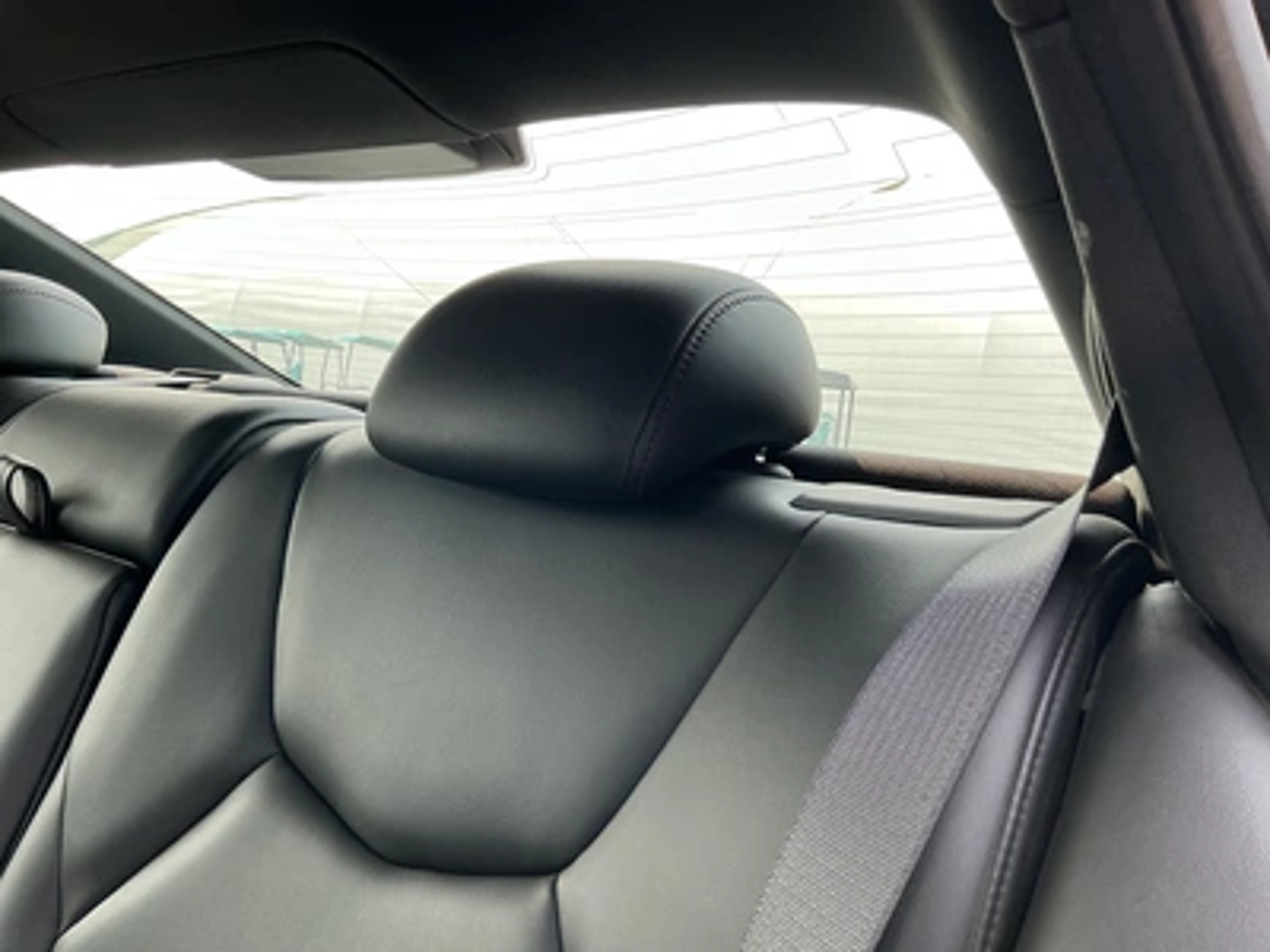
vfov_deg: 49.7
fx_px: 1027
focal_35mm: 28
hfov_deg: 63.4
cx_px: 635
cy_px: 476
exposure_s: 1/142
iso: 20
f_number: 1.8
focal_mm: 3
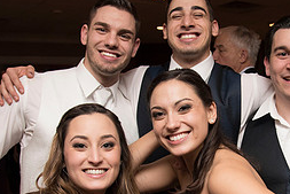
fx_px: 443
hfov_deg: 35.6
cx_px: 206
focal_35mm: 55
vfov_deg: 24.0
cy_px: 172
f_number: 4
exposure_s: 1/200
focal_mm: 24
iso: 2000
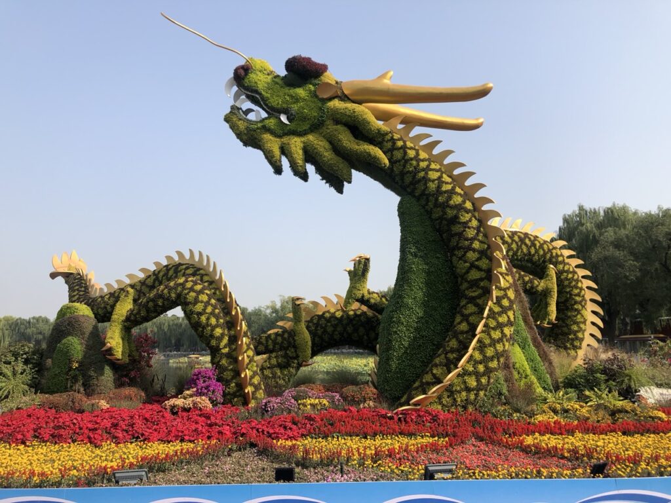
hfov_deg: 63.4
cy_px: 252
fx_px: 543
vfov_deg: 49.7
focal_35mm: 28
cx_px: 336
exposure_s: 1/1799
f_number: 1.8
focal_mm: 3.99
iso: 20
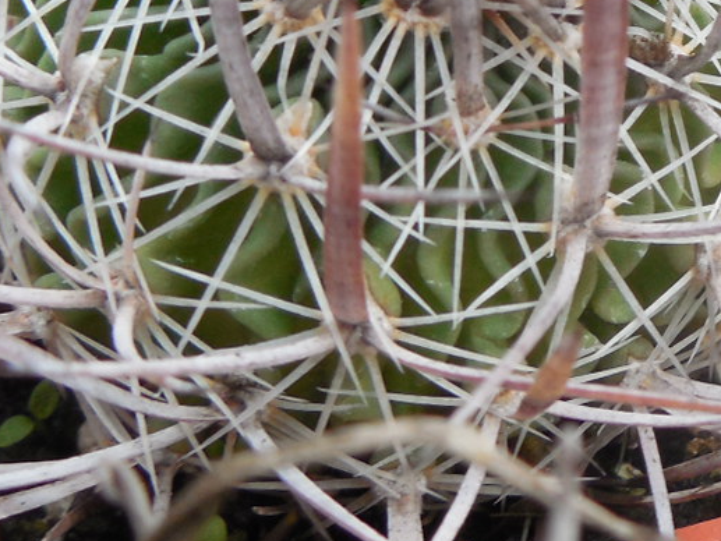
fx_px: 2000
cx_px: 812
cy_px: -121
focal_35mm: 96
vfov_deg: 14.9
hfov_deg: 19.5
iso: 125
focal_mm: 5.6
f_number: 3.6
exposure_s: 1/40
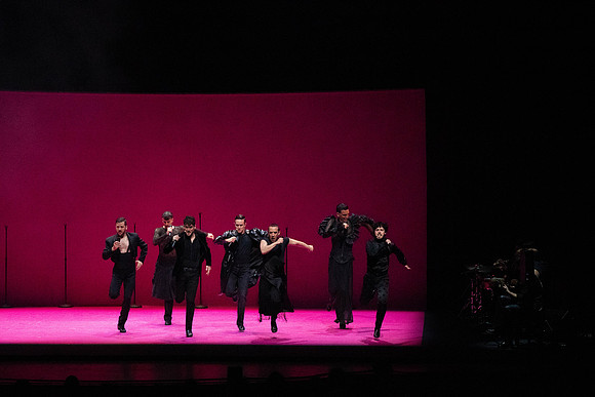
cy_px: 198
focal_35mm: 139
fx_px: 2298
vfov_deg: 9.9
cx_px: 298
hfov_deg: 14.8
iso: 25600
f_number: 9
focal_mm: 139
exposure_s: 1/400
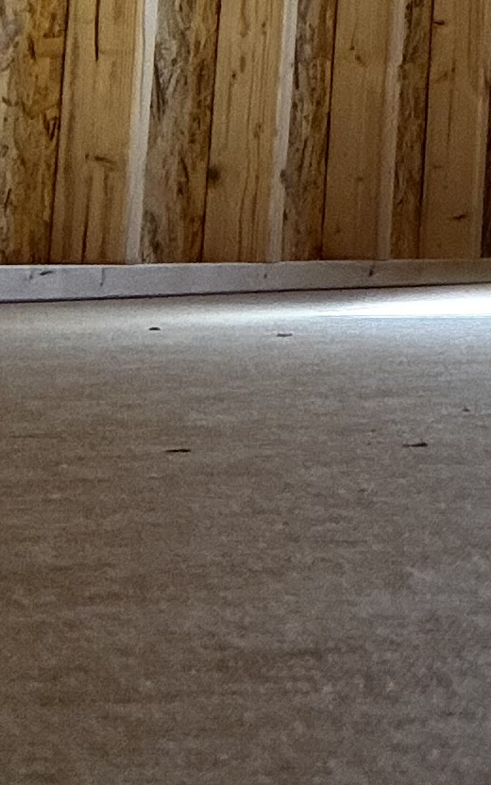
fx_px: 2526
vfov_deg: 16.9
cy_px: -159
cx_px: 1377
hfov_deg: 9.3
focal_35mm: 118
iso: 100
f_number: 1.9
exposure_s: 1/60
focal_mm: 2.69
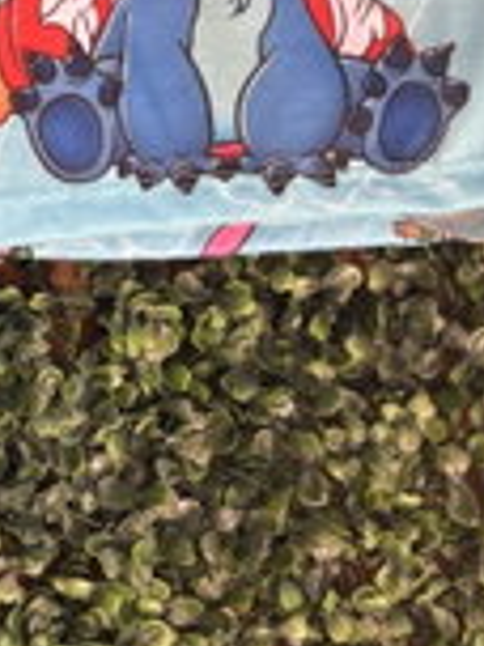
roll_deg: +1.3
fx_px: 1696
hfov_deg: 14.7
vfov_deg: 19.6
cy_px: -227
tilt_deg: -1.6
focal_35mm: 91
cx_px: -310
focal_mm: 5.96
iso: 32
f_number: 1.6
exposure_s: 1/114
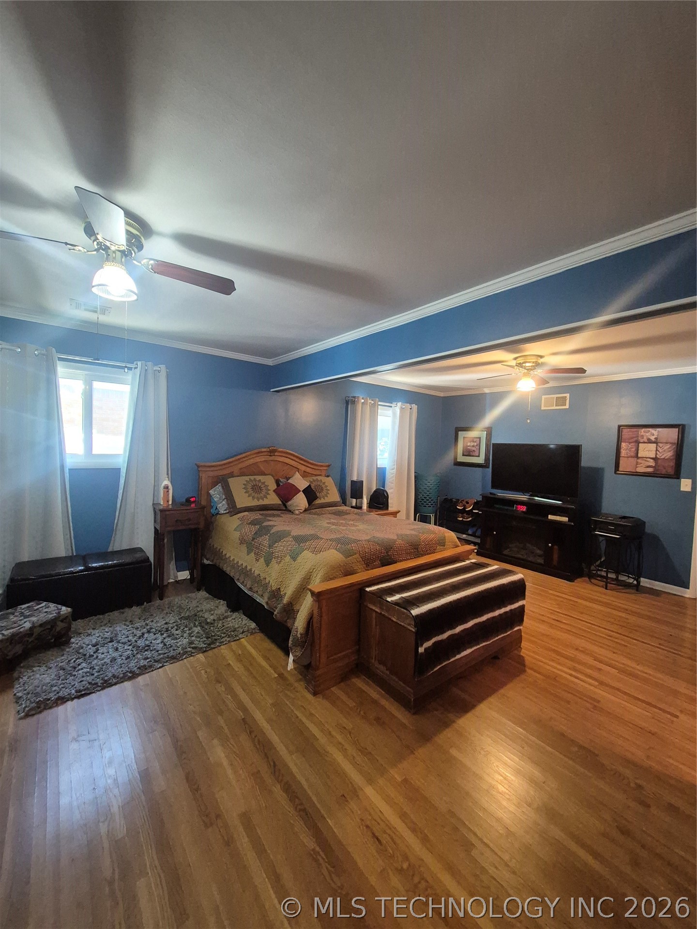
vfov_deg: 106.2
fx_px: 349
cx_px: 348
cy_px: 464
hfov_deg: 89.9
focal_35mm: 13
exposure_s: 1/60
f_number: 2.2
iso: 1250
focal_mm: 1.74
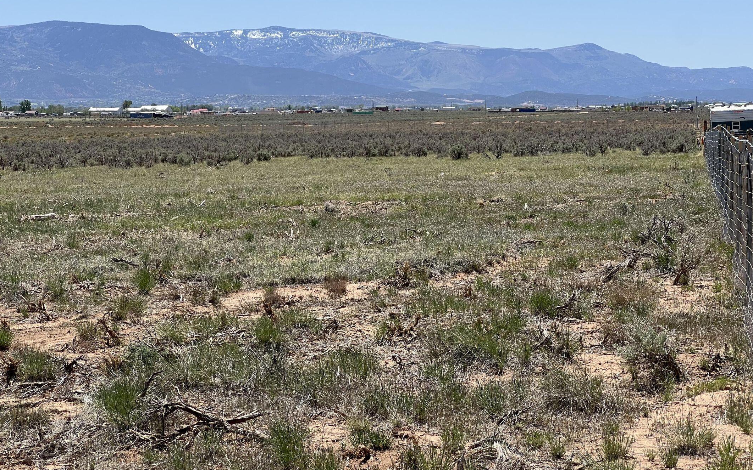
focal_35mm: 82
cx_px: 375
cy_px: 236
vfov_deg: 15.9
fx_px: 1683
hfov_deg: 25.2
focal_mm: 9
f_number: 2.8
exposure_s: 1/847
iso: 32
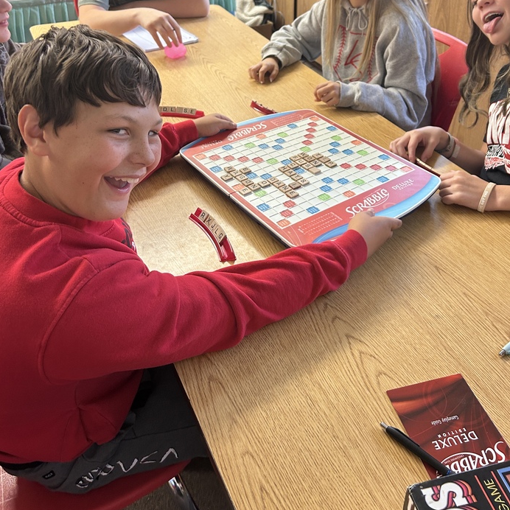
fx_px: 567
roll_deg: -0.5
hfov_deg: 48.4
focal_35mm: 34
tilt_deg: -29.8
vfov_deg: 47.7
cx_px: 281
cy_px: 170
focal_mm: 5.7
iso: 125
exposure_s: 1/60
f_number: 1.5
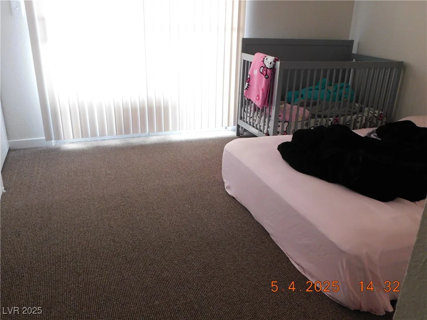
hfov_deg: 60.0
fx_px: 370
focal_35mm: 30
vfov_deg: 46.8
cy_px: 160
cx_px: 214
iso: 400
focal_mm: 5.3
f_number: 3.2
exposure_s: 1/15
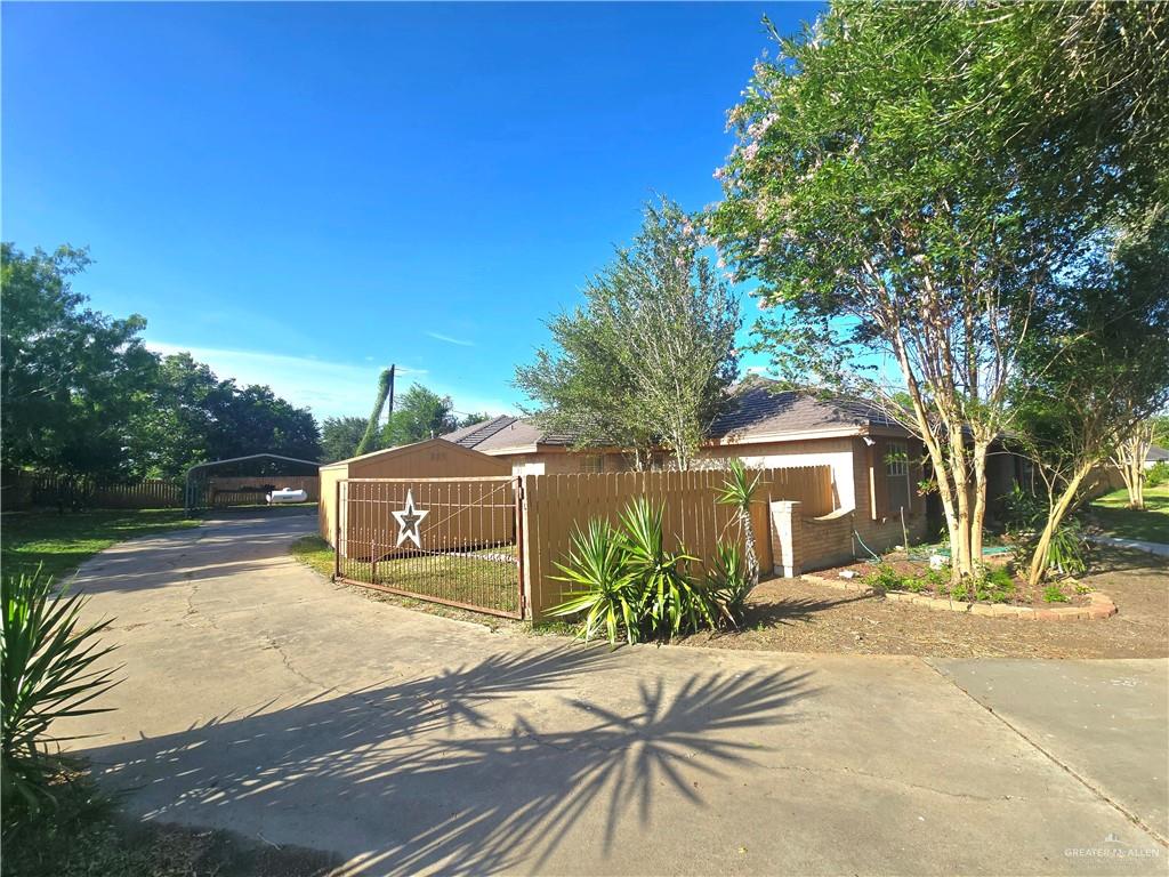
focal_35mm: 13
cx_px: 584
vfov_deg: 89.9
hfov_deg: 106.2
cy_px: 438
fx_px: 439
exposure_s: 1/1667
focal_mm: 2.2
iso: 50
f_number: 2.2
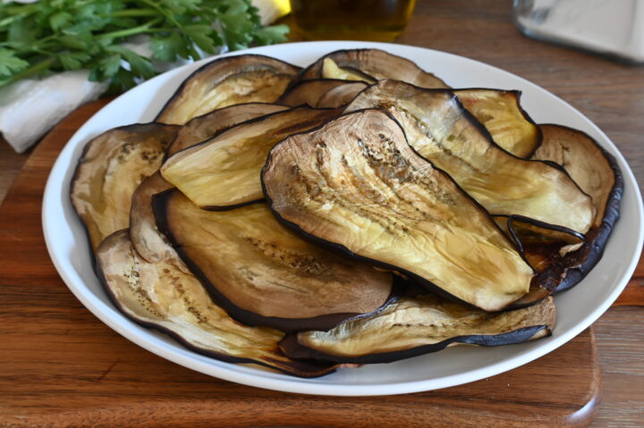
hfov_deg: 27.0
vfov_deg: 18.2
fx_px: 1341
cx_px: 322
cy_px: 214
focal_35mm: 75
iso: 200
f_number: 9
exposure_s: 1/5
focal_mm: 50
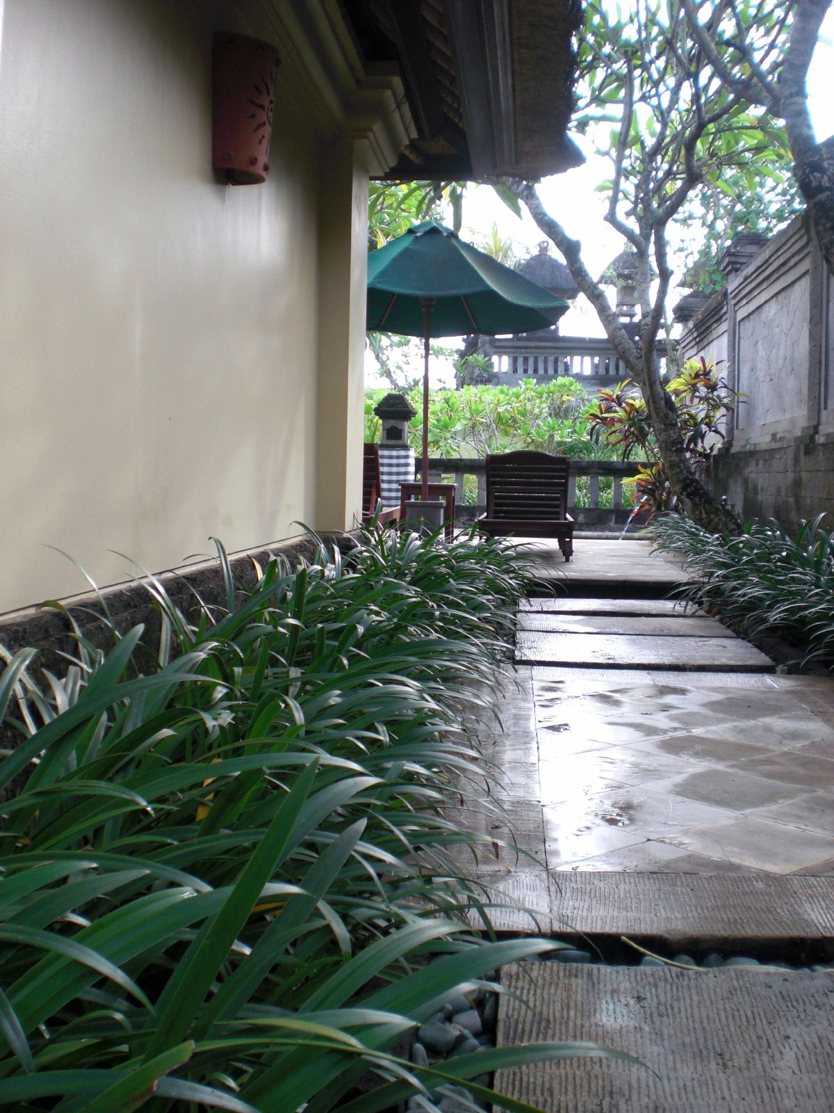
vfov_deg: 49.0
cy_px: 556
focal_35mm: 38
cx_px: 417
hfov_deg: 37.7
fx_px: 1221
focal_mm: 6.3
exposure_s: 1/100
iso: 100
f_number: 3.1
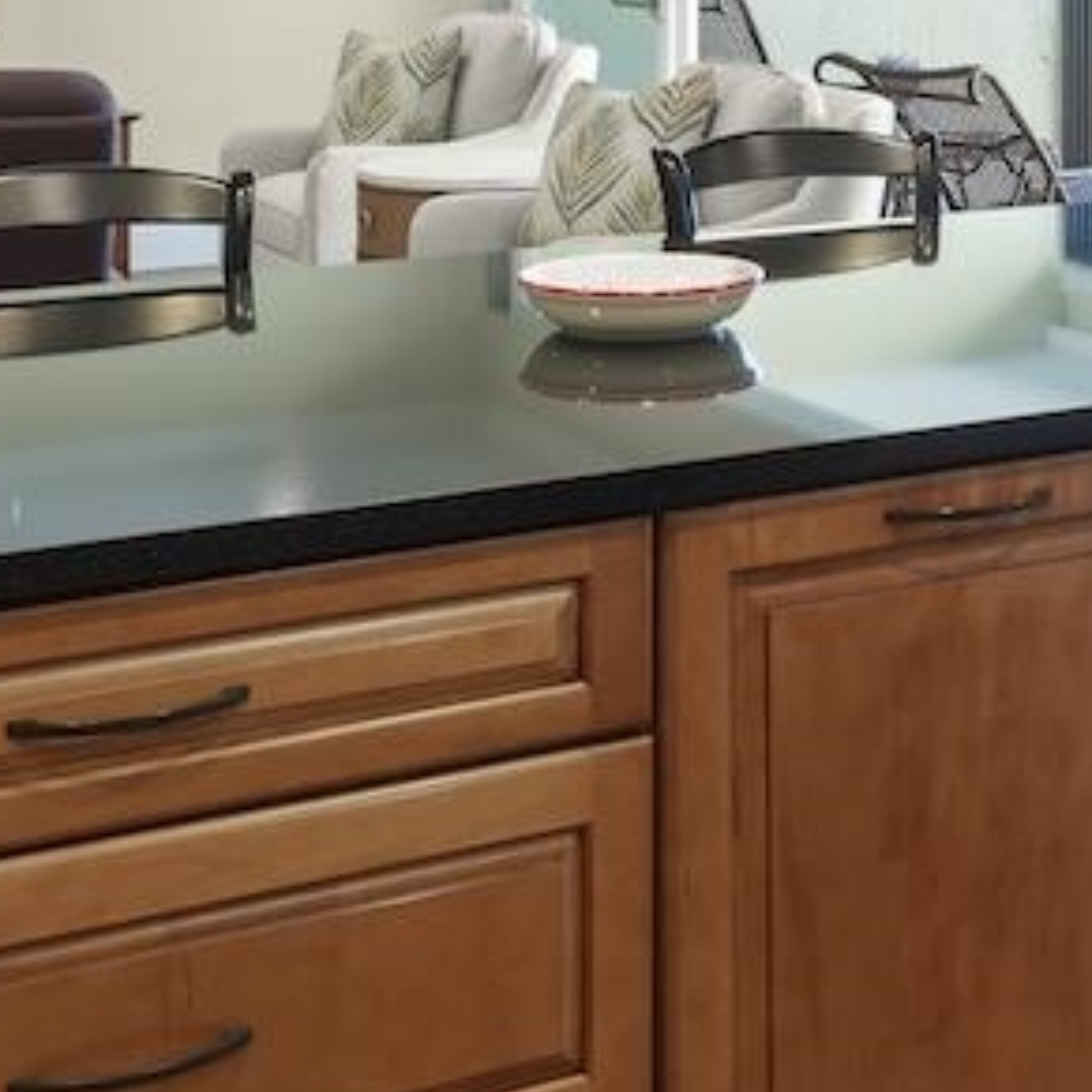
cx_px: 837
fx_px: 2391
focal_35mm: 67
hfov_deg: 25.4
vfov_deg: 24.2
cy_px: -69
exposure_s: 1
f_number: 11
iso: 400
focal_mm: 15
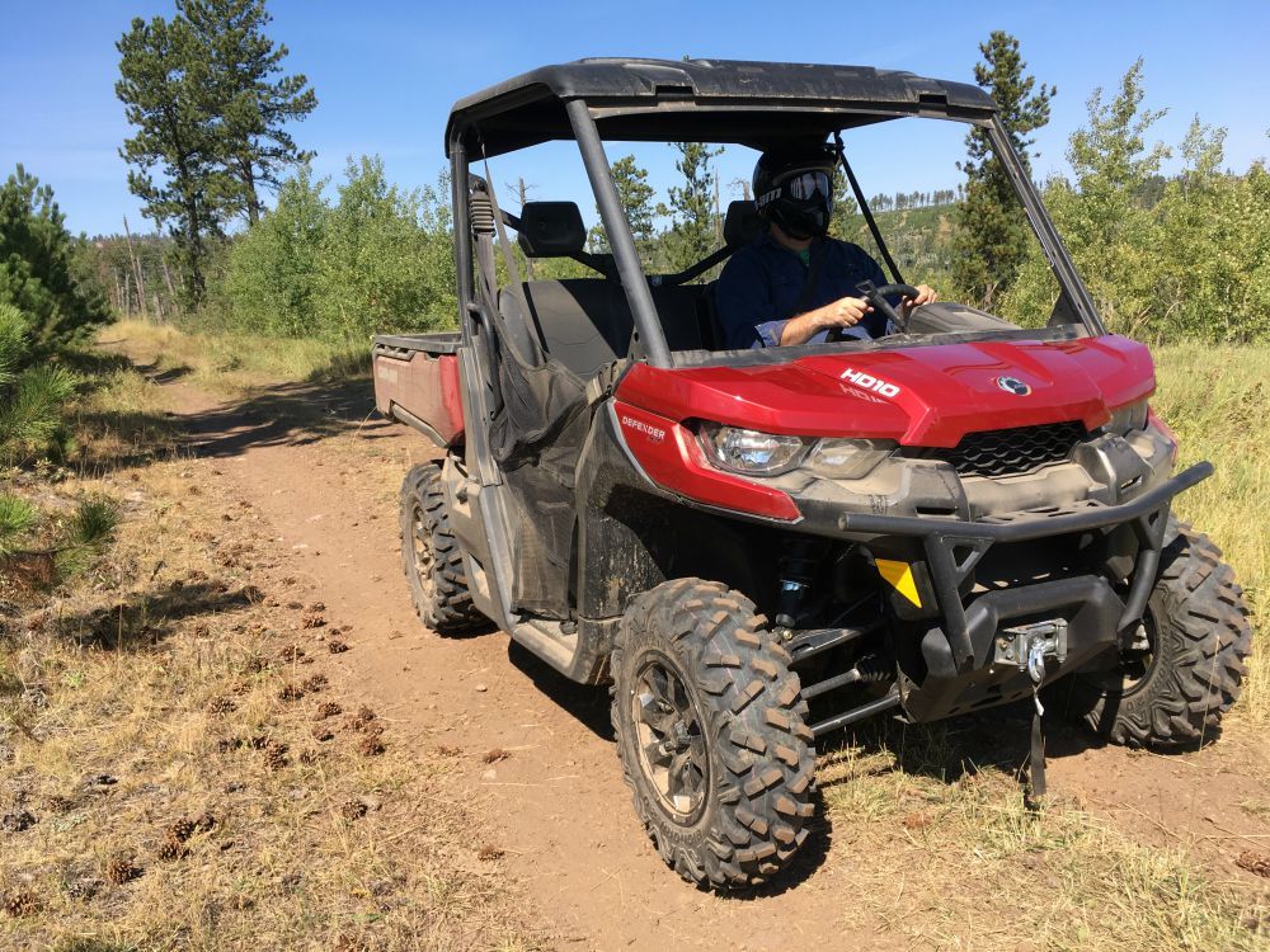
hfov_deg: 61.7
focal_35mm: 29
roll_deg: +4.4
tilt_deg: -10.9
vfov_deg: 48.2
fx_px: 1064
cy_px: 476
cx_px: 635
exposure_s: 1/732
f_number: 2.2
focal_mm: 4.15
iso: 25
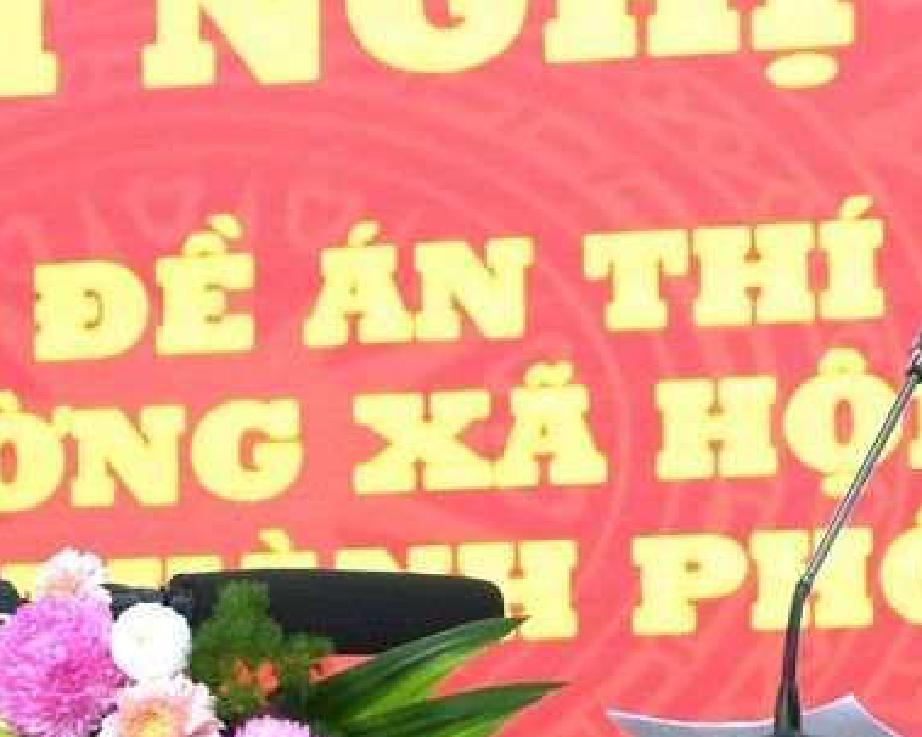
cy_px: 534
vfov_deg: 4.8
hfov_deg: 6.0
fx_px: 8818
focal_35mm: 323
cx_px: 747
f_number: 5.6
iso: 2000
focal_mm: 87
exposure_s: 1/100
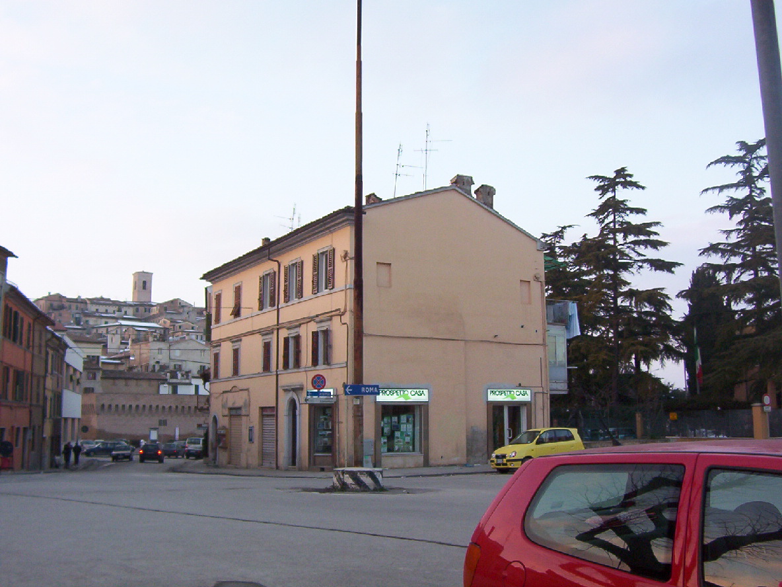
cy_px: 294
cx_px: 391
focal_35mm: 36
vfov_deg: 39.7
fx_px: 813
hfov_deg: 51.4
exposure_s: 1/191
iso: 100
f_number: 2.76
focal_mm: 5.54
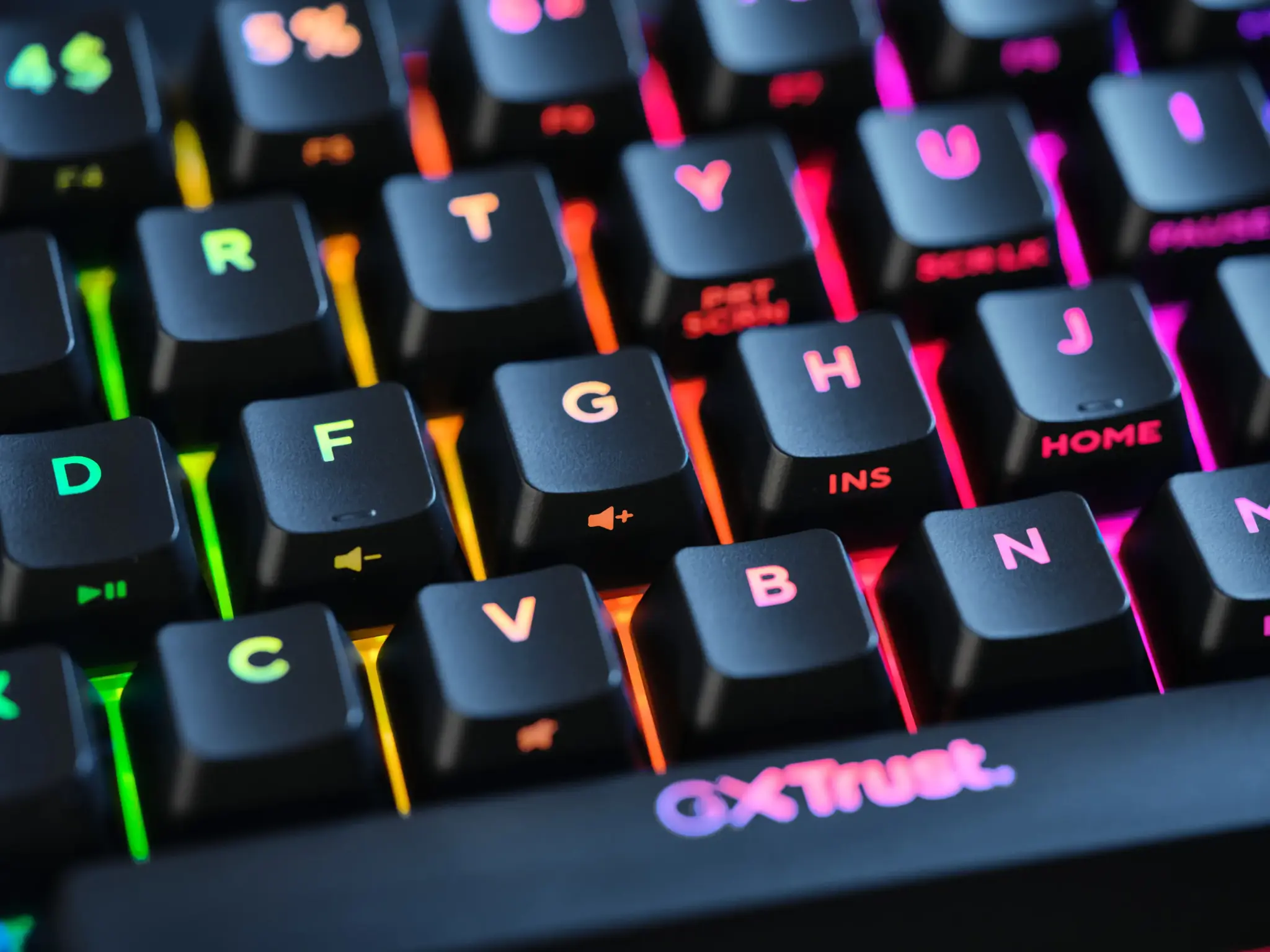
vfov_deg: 15.6
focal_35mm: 95
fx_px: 3485
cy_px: 476
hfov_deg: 20.7
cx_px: 635
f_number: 5.6
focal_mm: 120
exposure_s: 1/8
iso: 800
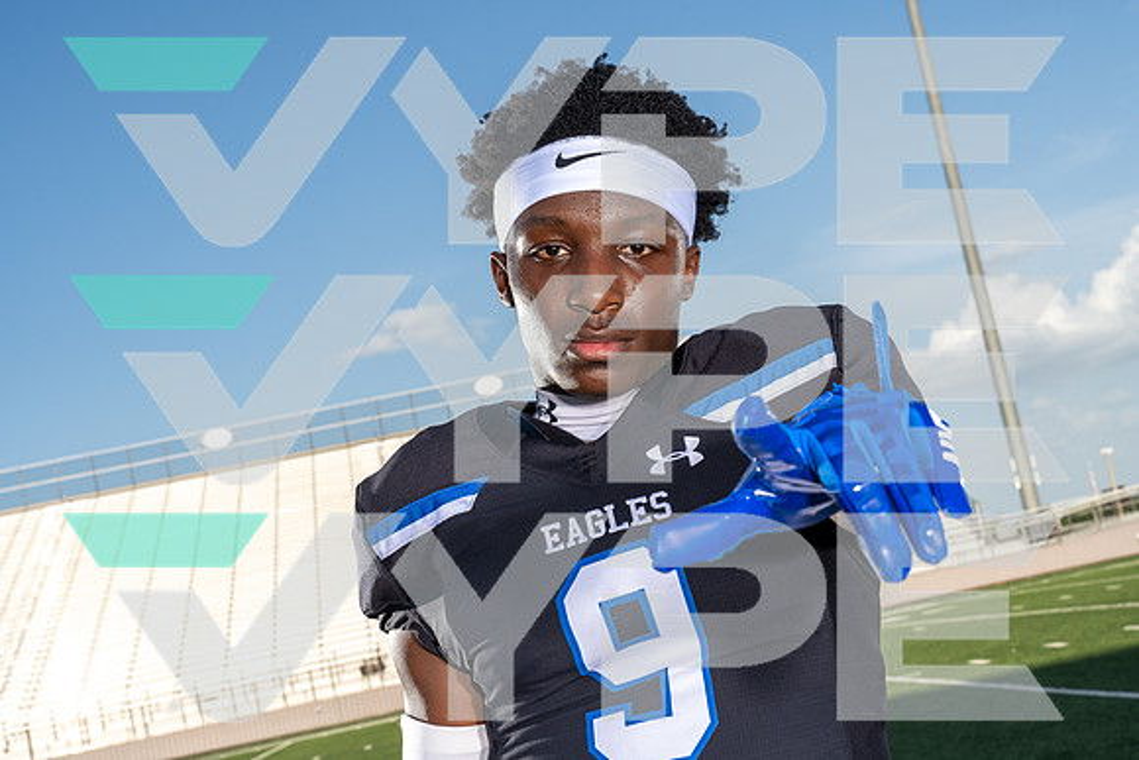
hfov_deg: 35.0
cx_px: 570
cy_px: 380
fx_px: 1804
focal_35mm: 57
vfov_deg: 23.8
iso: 160
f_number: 11
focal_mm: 57
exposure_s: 1/250
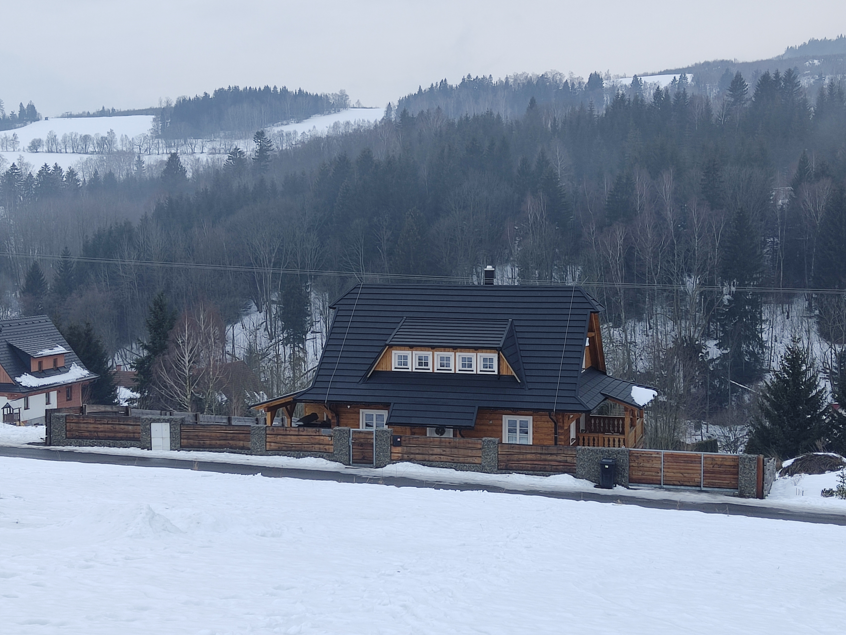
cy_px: 318
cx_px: 423
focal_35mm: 53
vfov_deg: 27.5
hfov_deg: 36.2
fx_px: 1295
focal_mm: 4.71
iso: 50
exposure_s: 1/123
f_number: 1.79
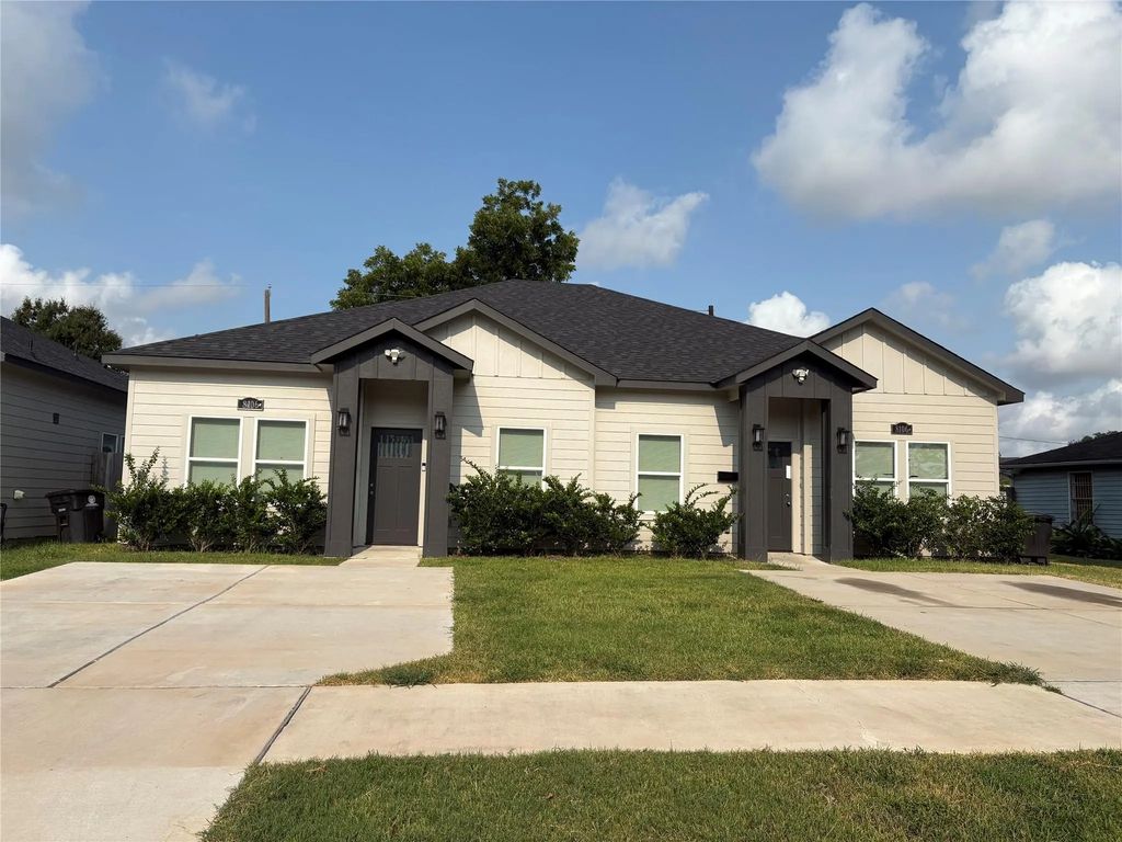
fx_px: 843
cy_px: 421
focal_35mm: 26
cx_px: 561
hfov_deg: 67.3
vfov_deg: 53.1
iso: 50
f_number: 1.6
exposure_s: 1/4950
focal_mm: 5.96
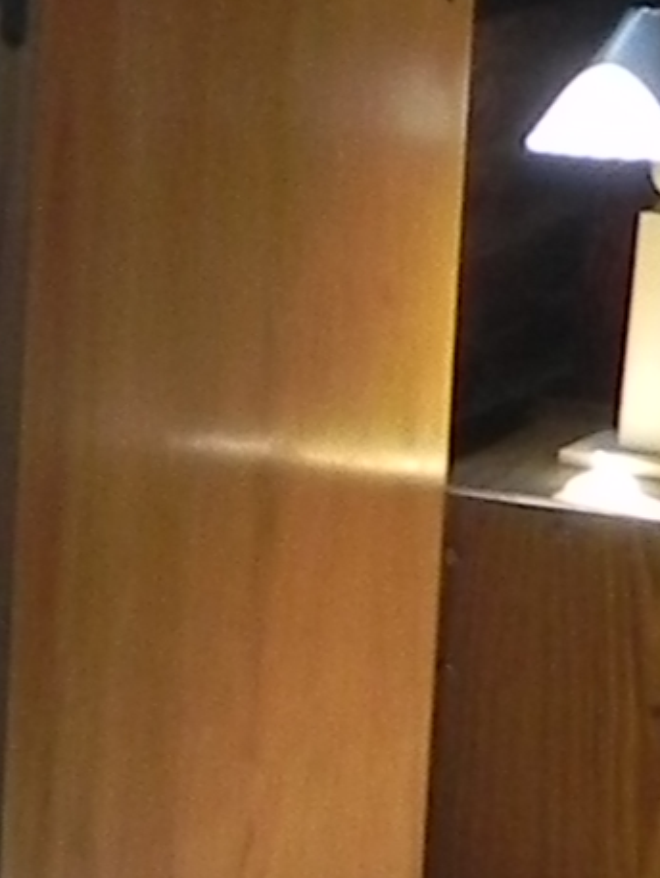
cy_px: 274
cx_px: -616
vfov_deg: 9.5
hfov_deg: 7.0
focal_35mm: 207
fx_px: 5257
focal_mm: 4.6
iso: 180
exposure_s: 1/30
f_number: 2.8
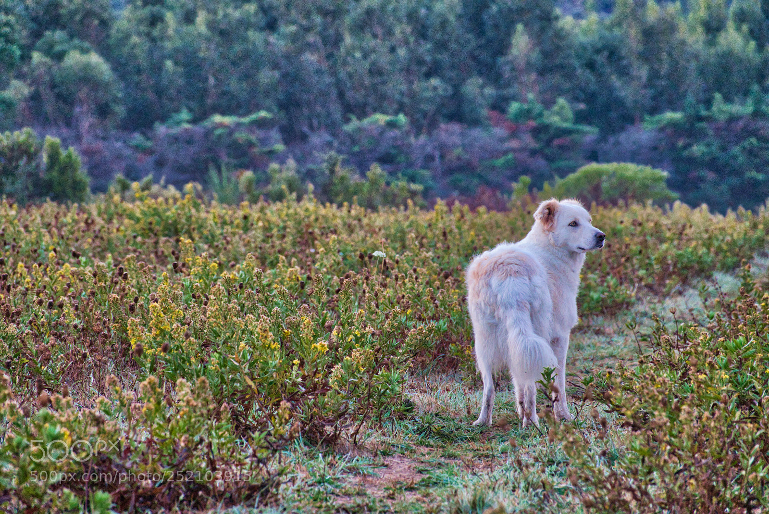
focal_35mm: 247
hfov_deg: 8.3
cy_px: 257
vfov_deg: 5.6
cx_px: 384
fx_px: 5279
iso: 1600
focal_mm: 90.5
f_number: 4
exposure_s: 1/60
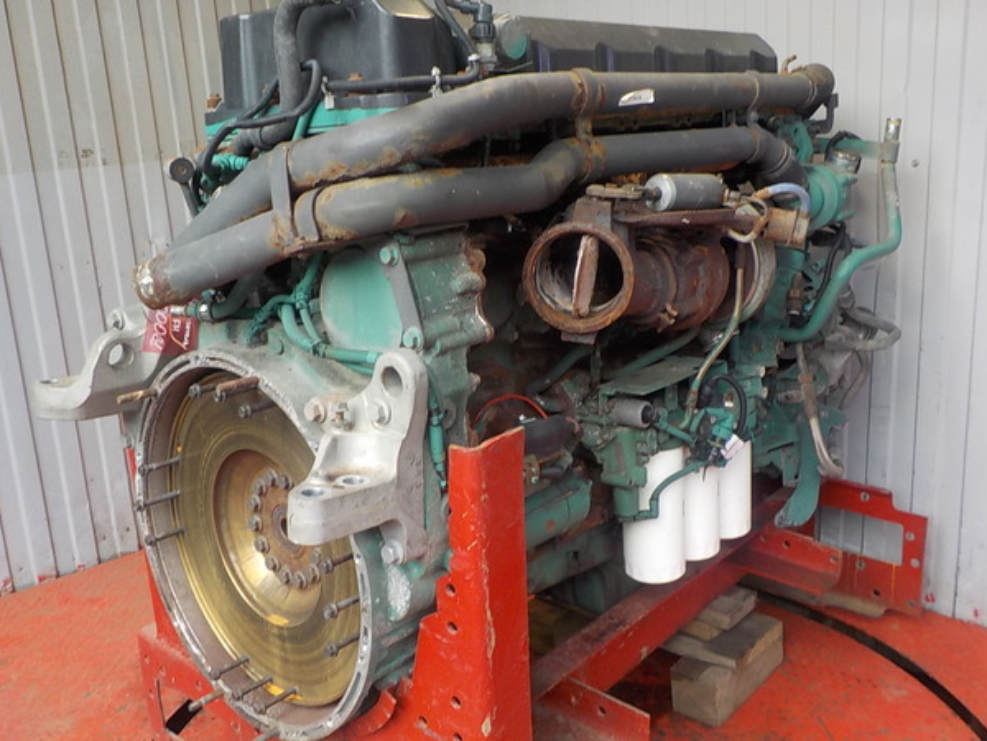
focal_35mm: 32
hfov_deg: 56.8
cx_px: 505
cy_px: 354
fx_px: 912
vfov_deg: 44.1
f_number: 3.3
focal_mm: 4.1
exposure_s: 1/30
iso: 125
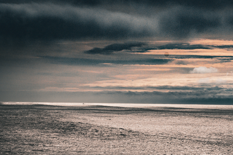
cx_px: 169
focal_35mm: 151
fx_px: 977
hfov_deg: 13.6
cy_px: 113
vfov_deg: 9.1
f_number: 11
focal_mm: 55
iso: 100
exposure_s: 1/500
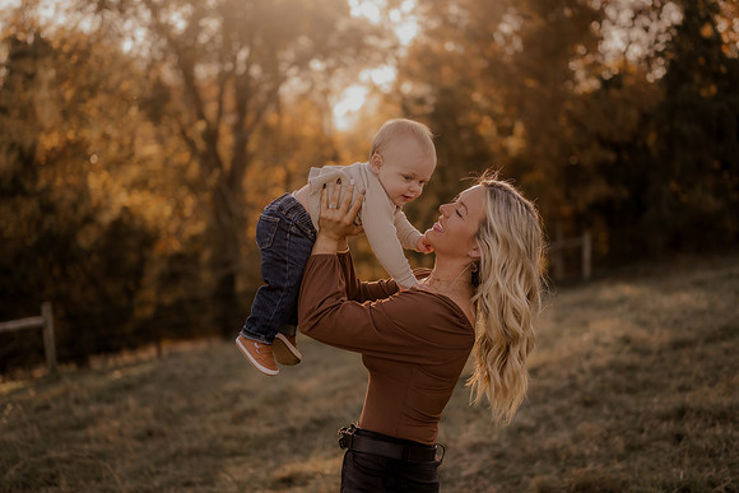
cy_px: 246
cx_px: 370
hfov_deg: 39.6
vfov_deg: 27.0
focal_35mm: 50
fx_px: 1027
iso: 250
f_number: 1.8
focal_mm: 50
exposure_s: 1/1600
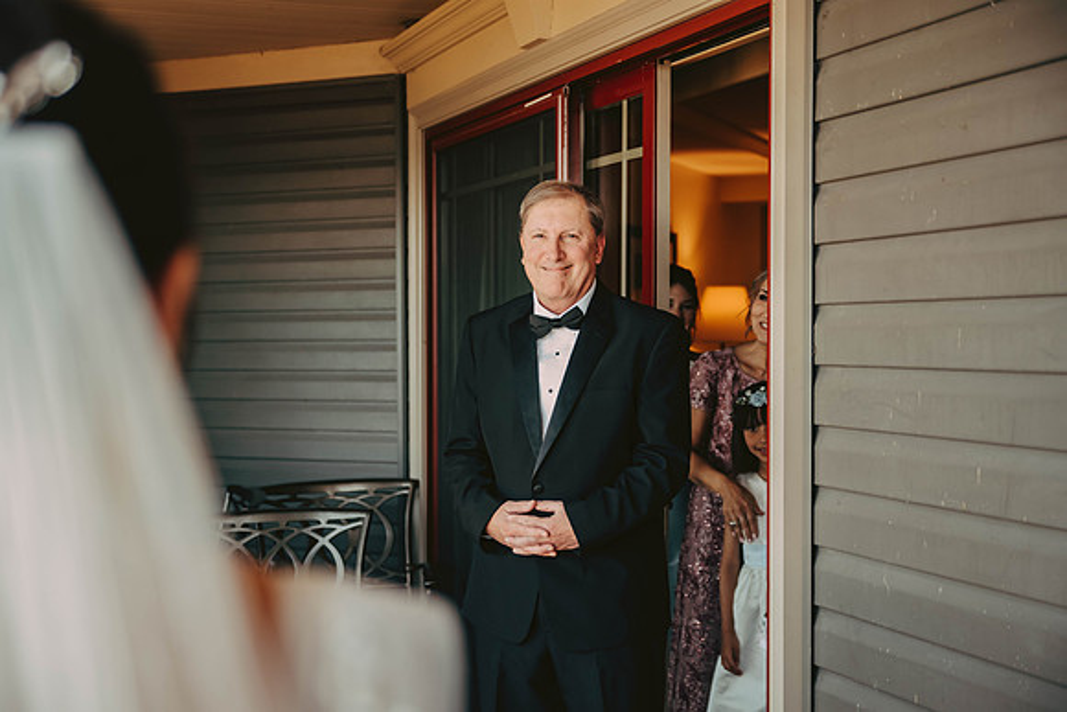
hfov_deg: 39.6
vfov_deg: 27.0
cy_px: 356
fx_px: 1482
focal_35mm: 50
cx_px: 534
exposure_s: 1/320
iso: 800
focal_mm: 50
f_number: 2.8
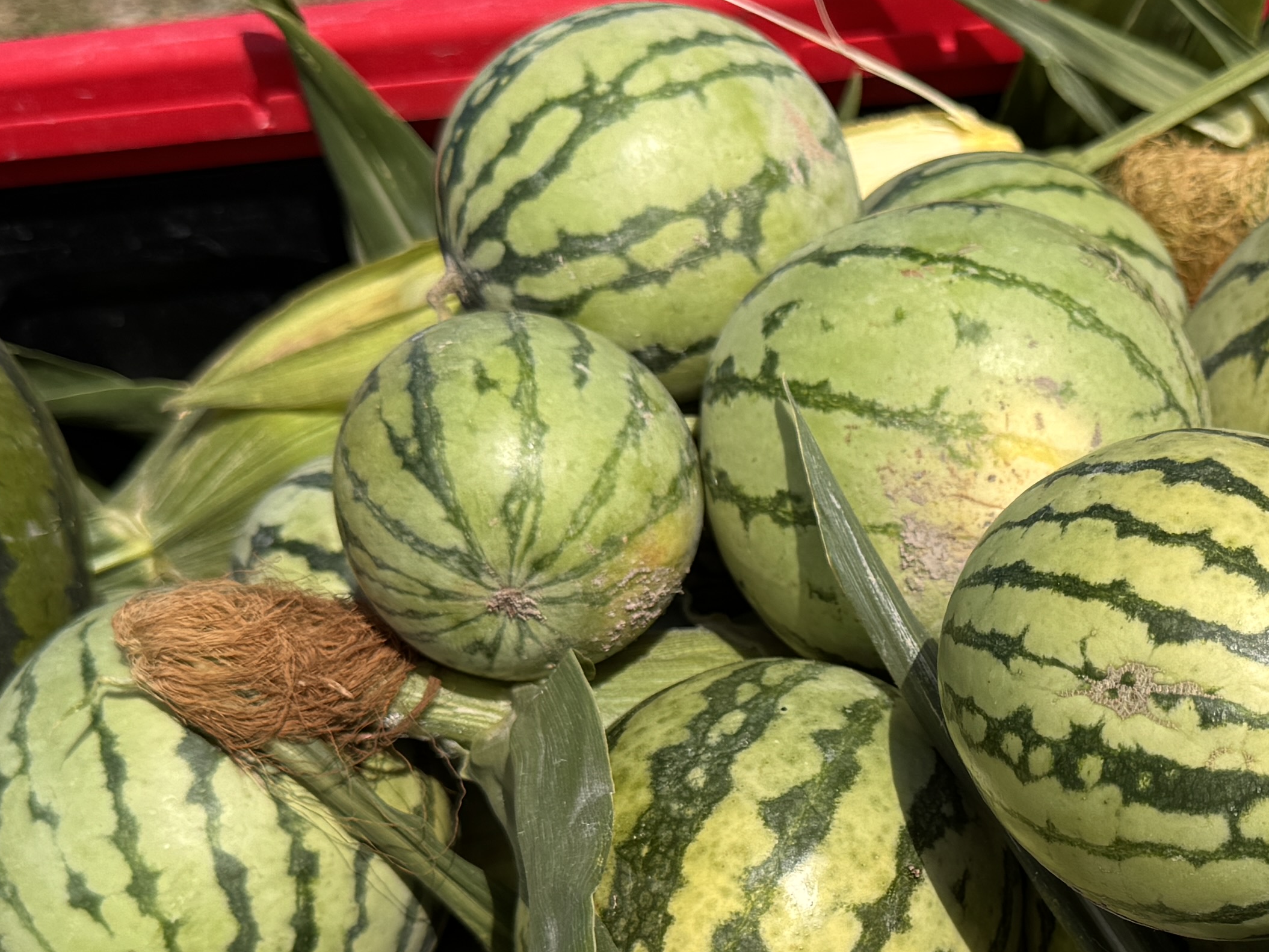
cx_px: 1107
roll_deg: +40.7
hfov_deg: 28.8
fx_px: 2383
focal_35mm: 65
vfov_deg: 22.4
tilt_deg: -44.1
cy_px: 728
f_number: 1.78
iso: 80
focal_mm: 6.76
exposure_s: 1/5814
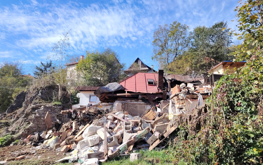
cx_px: 131
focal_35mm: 26
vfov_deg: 47.6
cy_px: 88
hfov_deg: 70.4
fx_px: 186
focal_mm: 5.25
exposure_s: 1/900
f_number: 1.75
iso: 160
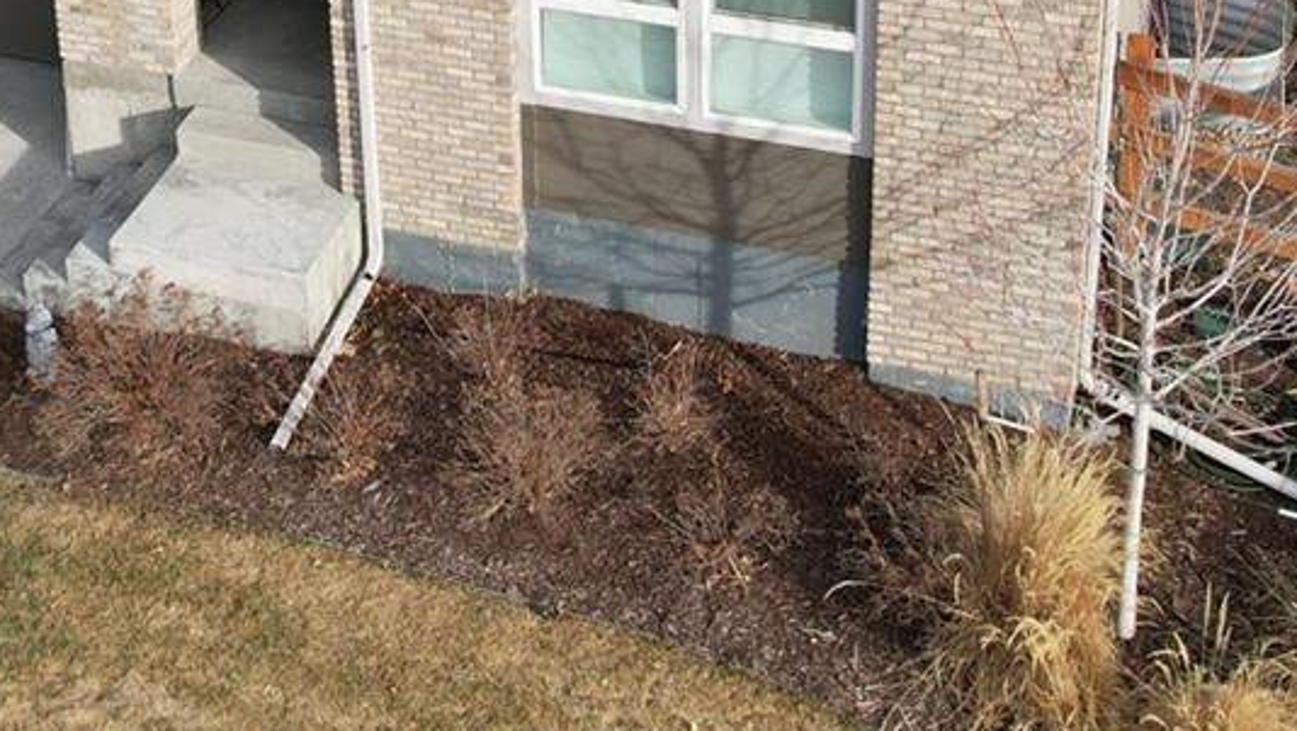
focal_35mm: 69
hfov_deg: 30.2
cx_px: 379
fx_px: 2374
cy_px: -236
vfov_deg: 16.5
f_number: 2.8
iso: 140
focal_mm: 8.38
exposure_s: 1/1500
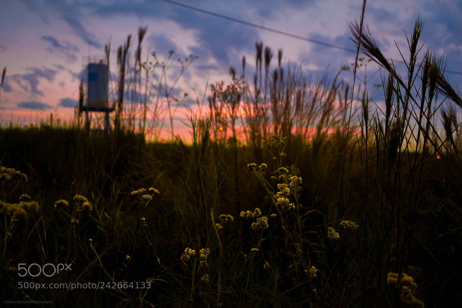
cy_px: 154
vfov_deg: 43.6
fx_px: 385
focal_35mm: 30
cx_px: 231
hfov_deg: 61.9
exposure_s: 1/50
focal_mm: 20
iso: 400
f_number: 3.8
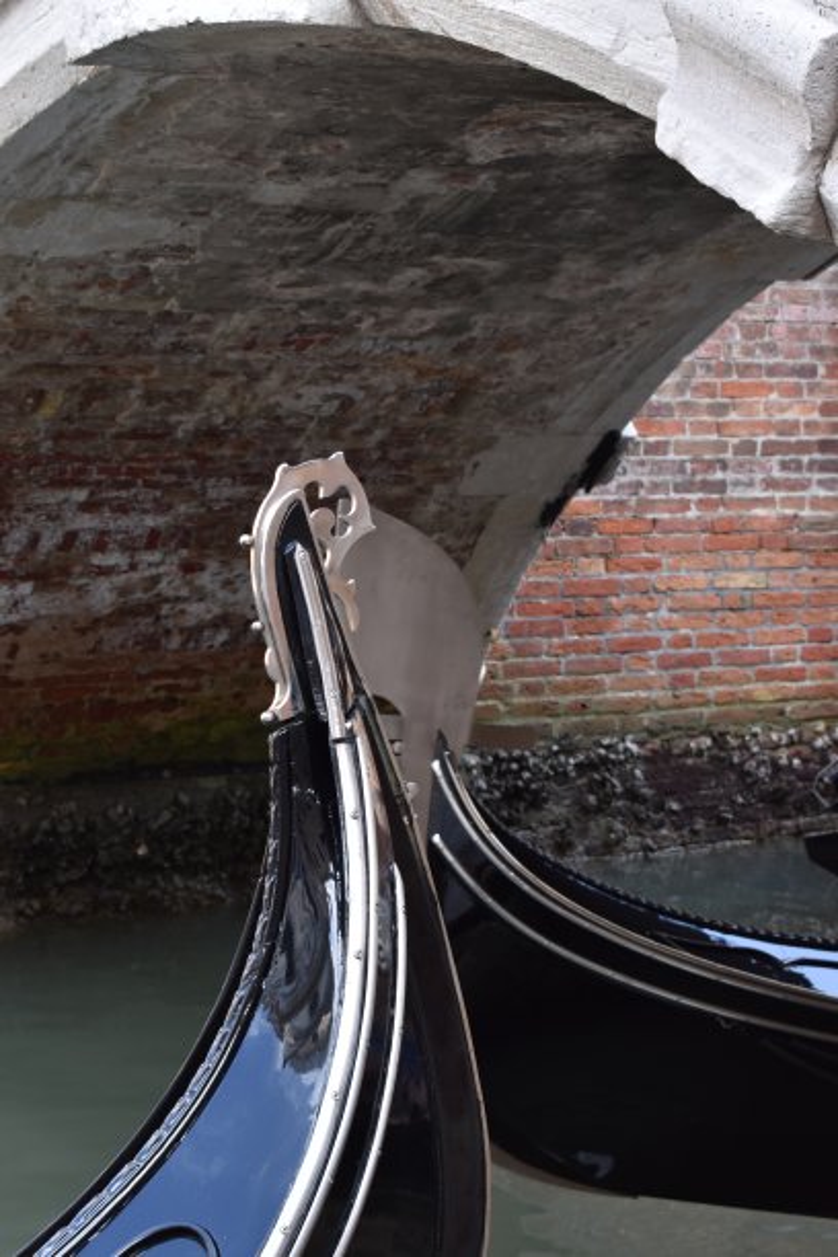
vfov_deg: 29.2
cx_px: 419
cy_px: 628
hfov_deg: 19.7
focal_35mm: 69
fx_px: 2409
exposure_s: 1/100
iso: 400
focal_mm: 46
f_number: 10
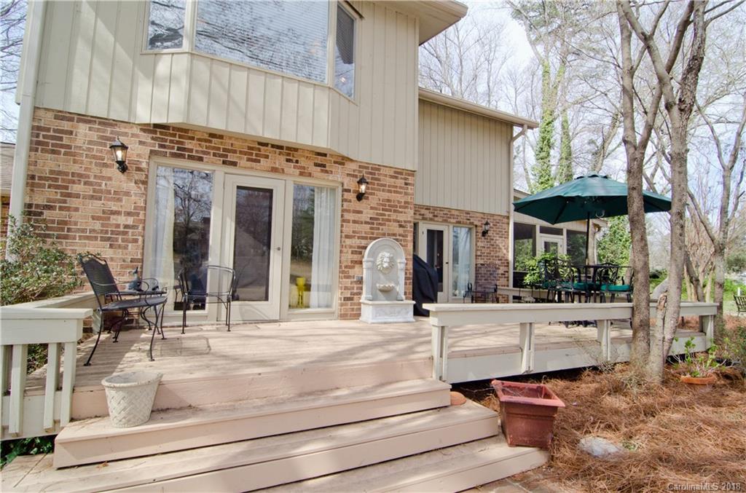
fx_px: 341
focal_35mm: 16
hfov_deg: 95.1
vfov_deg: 71.7
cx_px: 373
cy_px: 246
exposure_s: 1/250
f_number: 11
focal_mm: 11
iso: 1000
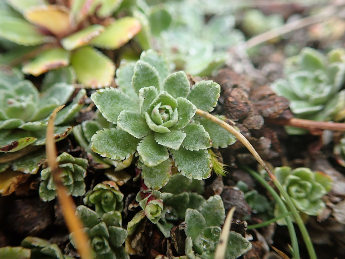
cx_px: 172
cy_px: 130
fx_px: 299
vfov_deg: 46.8
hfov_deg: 60.0
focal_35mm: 30
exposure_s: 1/125
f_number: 2.3
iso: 200
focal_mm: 5.5
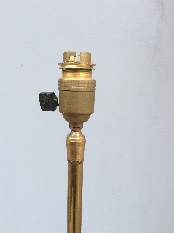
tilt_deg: -3.1
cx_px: 87
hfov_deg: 44.1
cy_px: 116
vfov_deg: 56.9
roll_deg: -1.1
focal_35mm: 32
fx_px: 215
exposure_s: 1/182
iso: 32
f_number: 2.4
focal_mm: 3.3
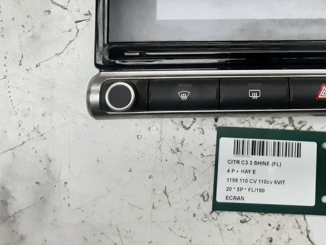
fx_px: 461
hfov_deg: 37.6
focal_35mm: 49
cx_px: 259
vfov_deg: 28.6
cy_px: 30
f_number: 1.9
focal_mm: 2.91
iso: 160
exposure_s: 1/50
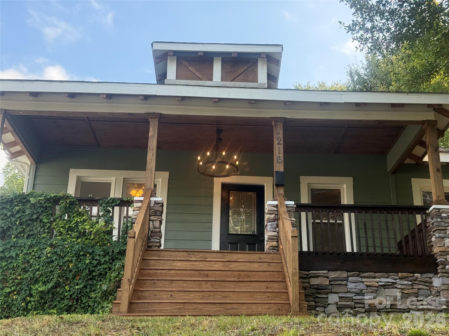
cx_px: 224
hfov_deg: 39.7
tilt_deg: +21.4
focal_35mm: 48
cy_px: 168
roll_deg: -1.4
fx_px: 623
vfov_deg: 30.3
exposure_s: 1/706
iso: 100
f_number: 1.78
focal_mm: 6.76
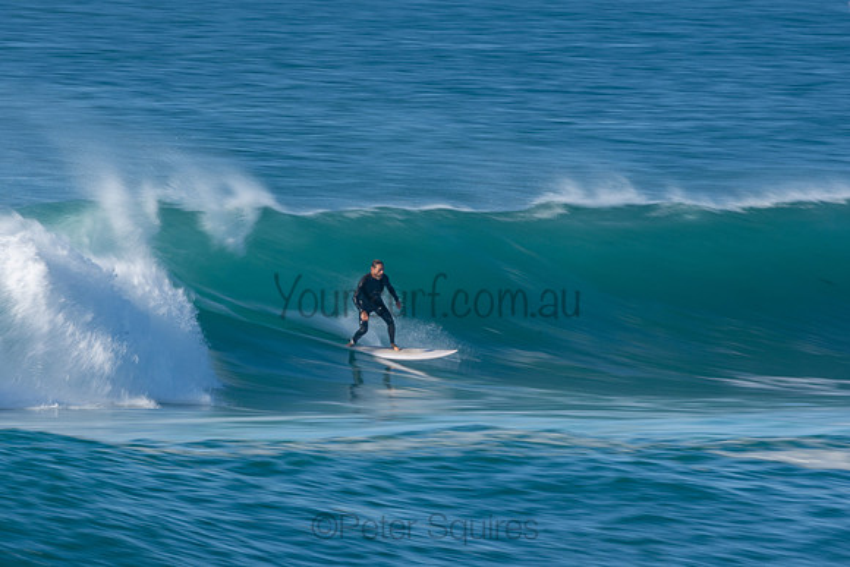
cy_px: 257
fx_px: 19389
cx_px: 388
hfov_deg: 2.5
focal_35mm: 821
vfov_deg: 1.7
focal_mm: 500
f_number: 22
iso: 100
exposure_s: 1/30
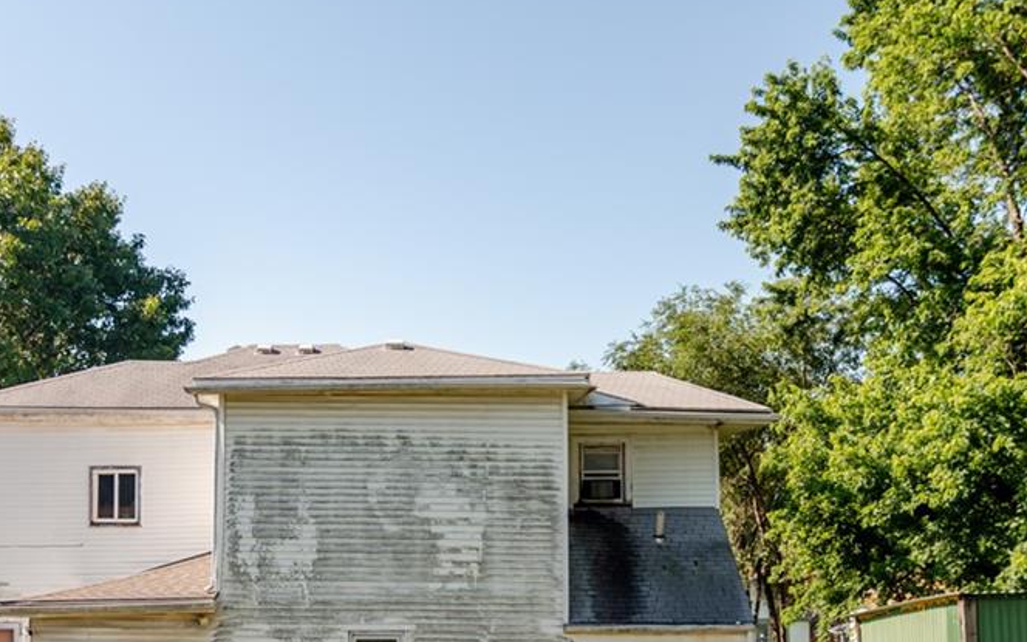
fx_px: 1232
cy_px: 483
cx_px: 464
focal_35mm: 44
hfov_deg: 45.2
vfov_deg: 28.8
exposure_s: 1/3200
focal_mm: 28
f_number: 3.2
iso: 100
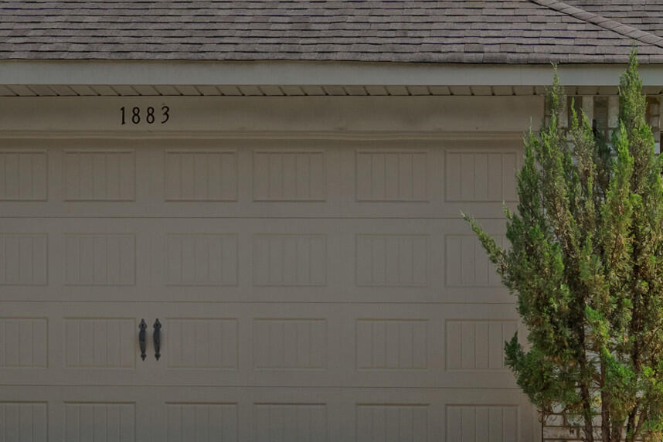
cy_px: 200
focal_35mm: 98
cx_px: 527
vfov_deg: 14.0
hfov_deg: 20.6
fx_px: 1805
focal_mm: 29
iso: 1000
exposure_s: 1/750
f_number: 9.5
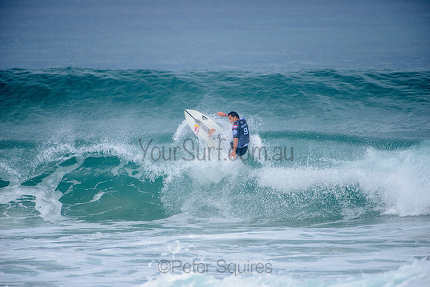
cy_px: 144
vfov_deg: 2.8
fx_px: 5973
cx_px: 215
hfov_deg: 4.1
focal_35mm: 500
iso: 200
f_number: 5.6
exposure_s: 1/2000
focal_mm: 500
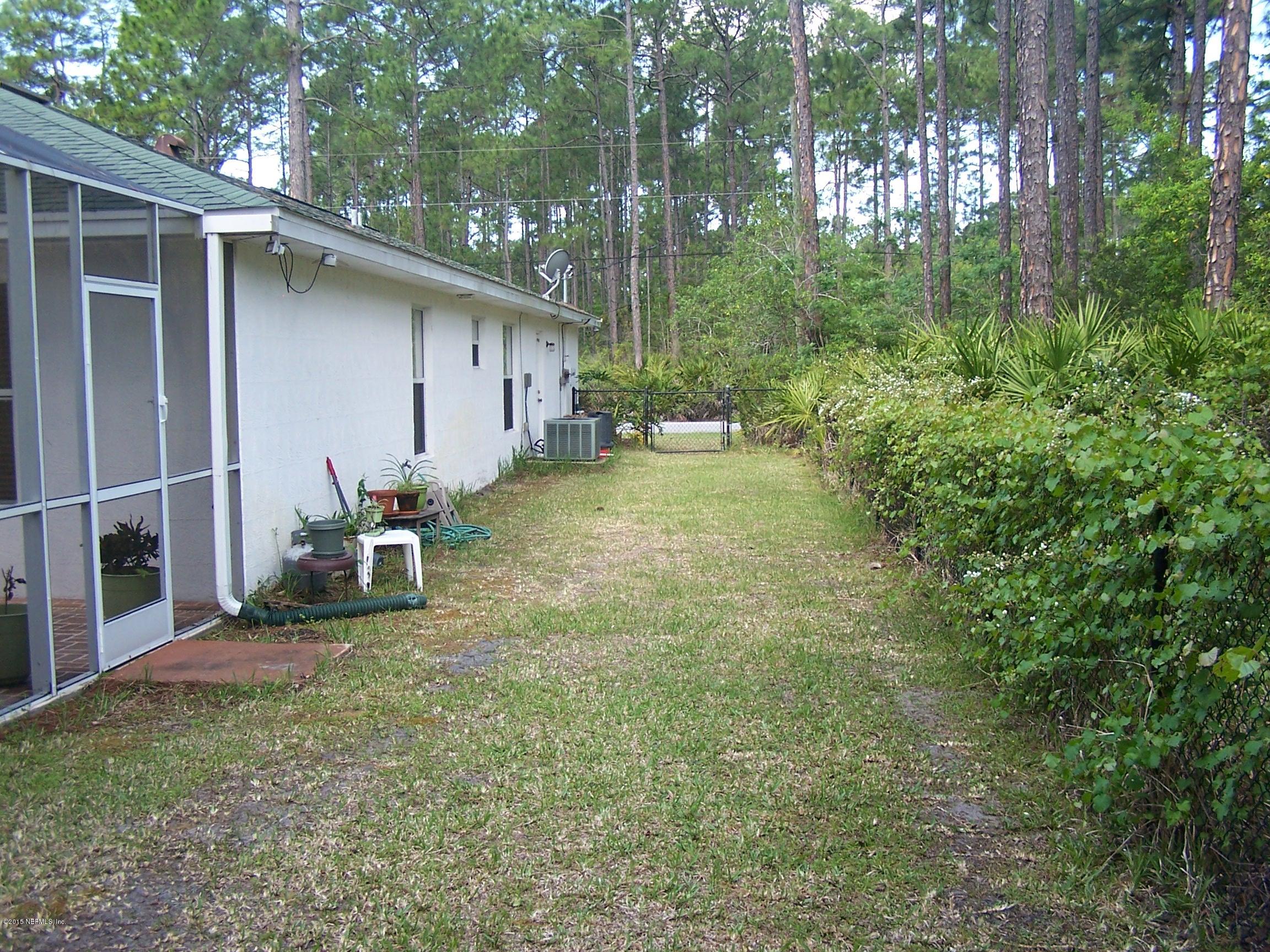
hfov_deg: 49.0
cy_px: 476
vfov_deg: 37.7
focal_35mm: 38
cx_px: 635
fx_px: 1394
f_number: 2.8
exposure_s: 1/125
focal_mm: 6.3
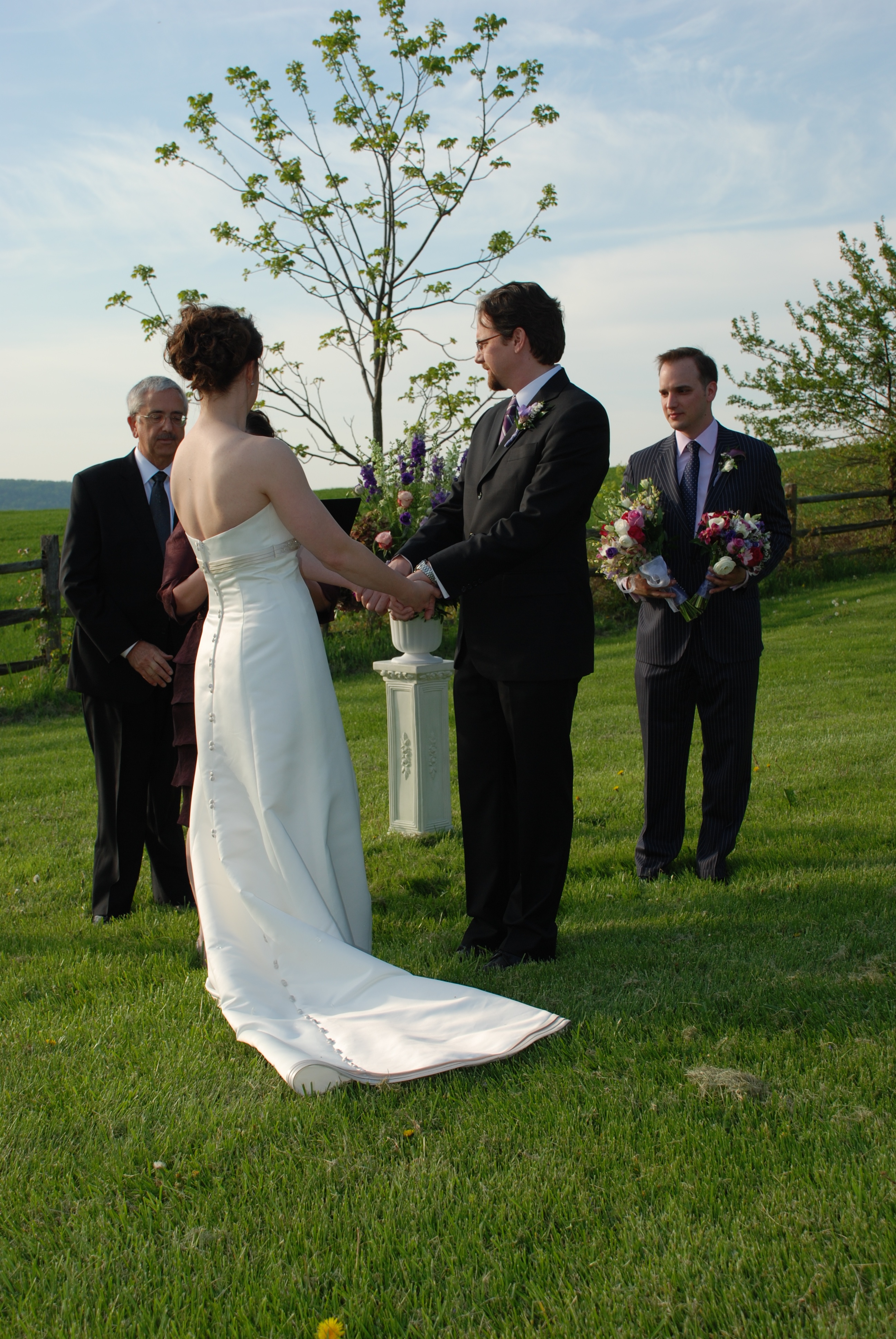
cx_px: 448
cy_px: 670
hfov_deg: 28.2
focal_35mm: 48
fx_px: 1787
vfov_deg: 41.1
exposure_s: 1/160
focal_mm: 32
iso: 100
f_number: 6.3
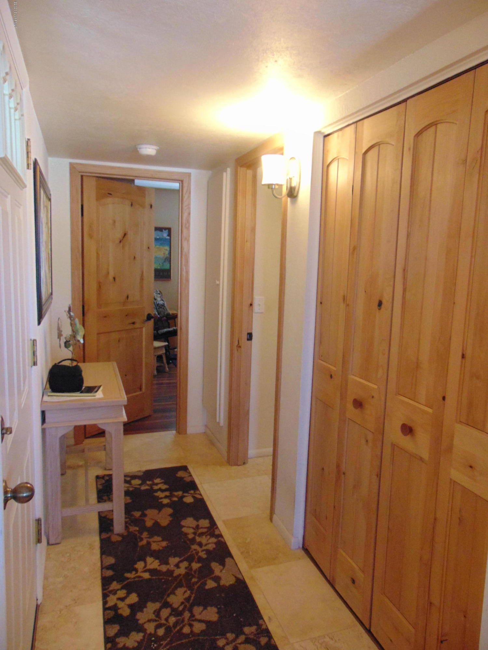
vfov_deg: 69.4
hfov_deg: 54.9
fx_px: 470
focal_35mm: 25
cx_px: 244
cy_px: 325
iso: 400
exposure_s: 1/20
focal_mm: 4.5
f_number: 3
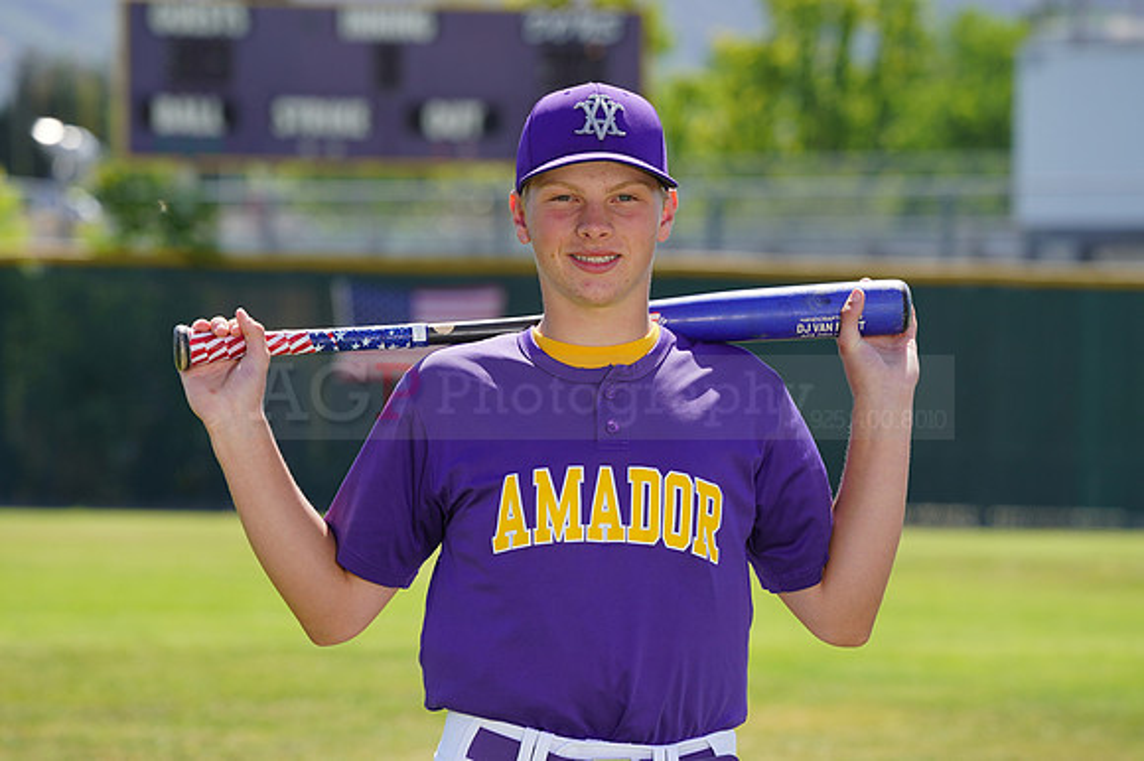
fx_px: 7273
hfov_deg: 9.0
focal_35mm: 229
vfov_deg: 6.0
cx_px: 572
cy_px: 380
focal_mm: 229
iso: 100
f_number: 8
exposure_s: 1/250
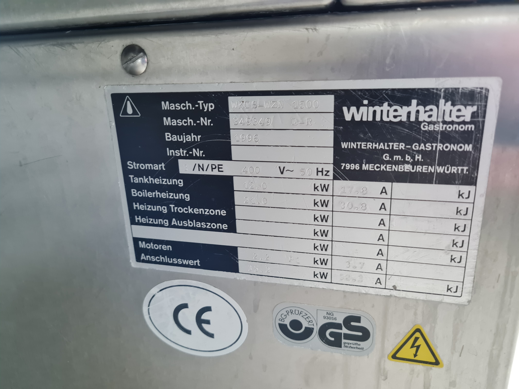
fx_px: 390
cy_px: 194
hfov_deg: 67.3
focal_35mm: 26
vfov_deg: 53.1
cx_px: 260
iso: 500
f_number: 1.8
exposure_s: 1/50
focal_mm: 5.4
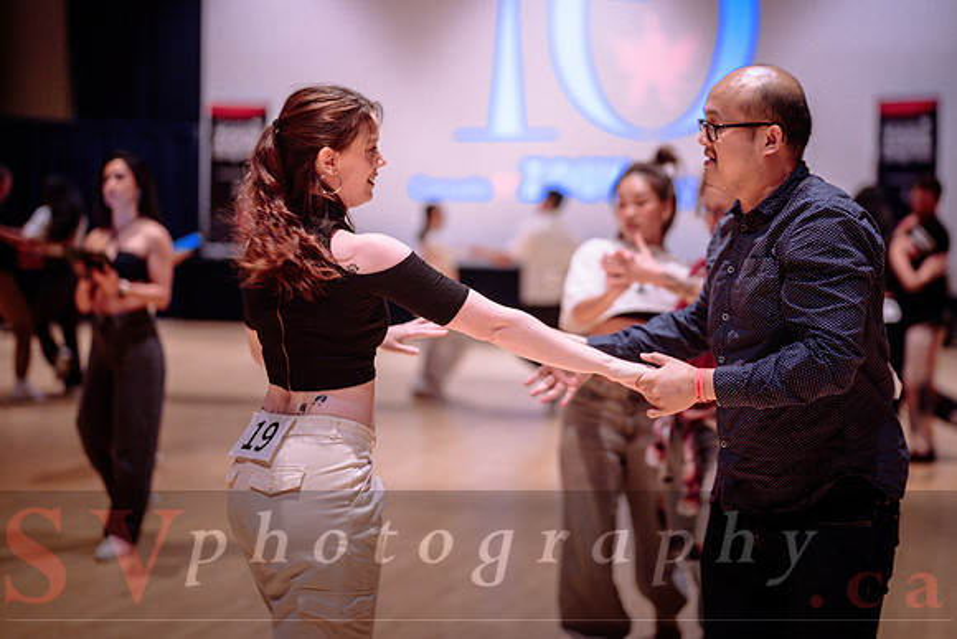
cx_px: 563
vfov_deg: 23.1
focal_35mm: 59
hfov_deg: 33.9
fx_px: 1564
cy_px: 263
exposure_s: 1/200
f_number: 1.2
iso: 1600
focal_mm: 50
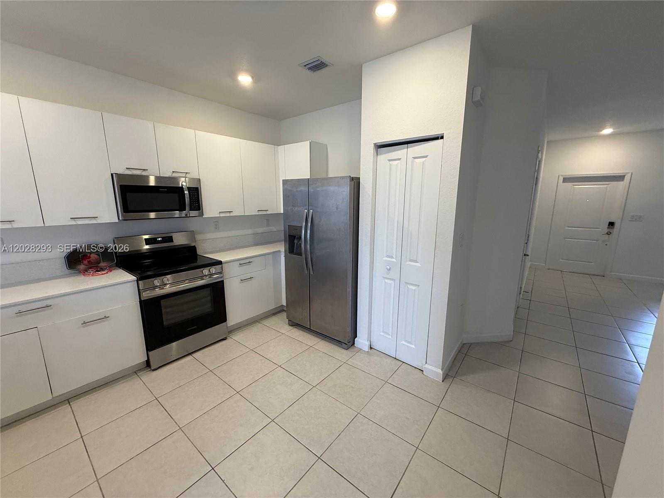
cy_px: 249
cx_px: 332
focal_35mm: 14
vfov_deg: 85.7
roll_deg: -0.5
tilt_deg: -10.3
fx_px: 269
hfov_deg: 102.1
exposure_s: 1/120
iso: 250
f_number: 2.2
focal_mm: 2.22
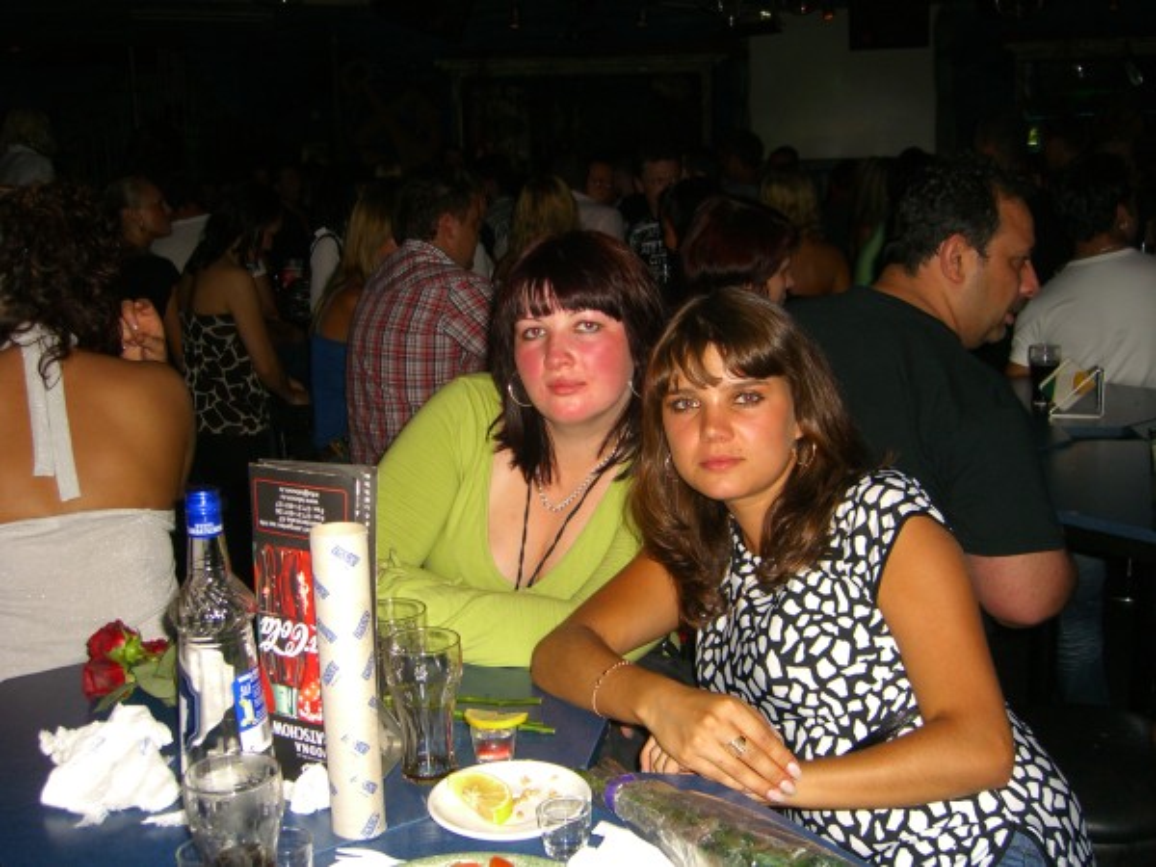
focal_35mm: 38
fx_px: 1269
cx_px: 578
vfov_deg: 37.7
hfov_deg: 49.0
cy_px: 434
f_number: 2.8
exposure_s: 1/60
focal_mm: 7.9
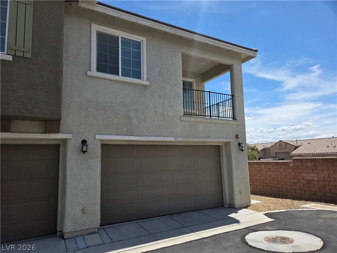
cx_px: 168
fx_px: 224
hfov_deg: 73.9
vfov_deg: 58.9
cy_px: 126
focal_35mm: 23
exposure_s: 1/4885
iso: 80
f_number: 1.8
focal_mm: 5.4
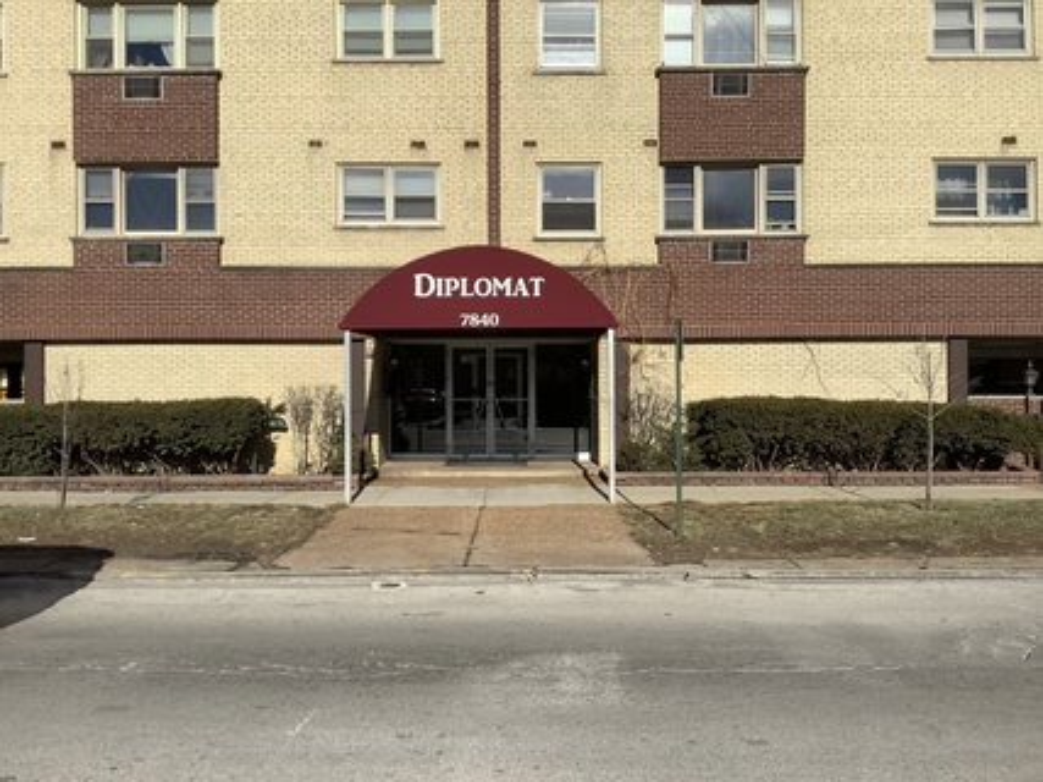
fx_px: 934
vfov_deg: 45.4
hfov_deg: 58.4
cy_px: 391
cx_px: 522
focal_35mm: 31
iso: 25
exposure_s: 1/2717
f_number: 2.4
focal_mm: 3.3
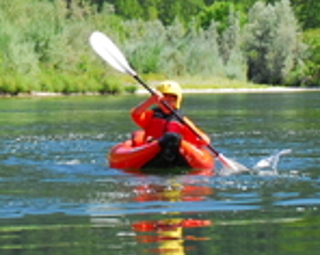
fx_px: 3462
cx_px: 11
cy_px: -103
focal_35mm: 366
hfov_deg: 5.3
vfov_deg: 4.2
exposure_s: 1/125
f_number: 4.8
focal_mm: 48
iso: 200
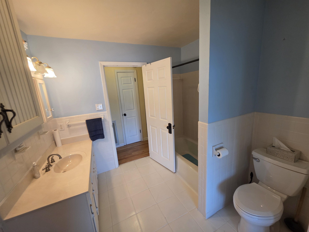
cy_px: 116
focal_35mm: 13
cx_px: 154
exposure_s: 1/120
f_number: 1.9
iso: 250
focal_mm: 2.2
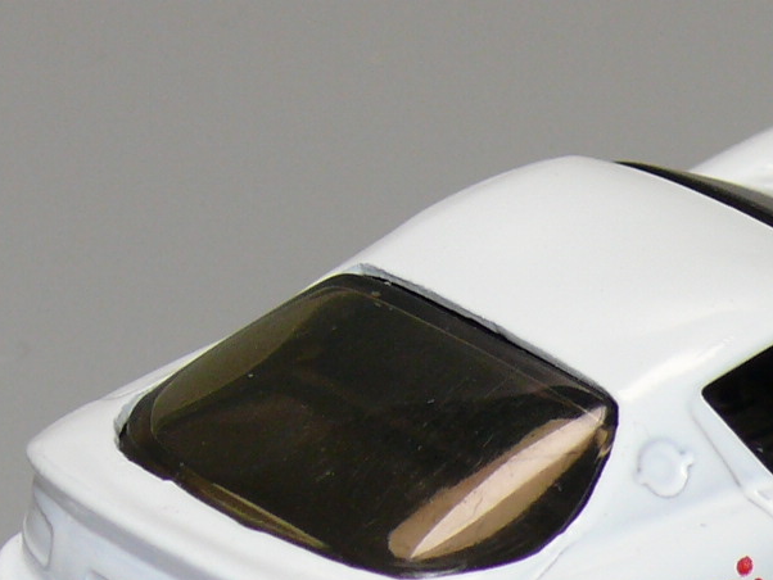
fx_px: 6054
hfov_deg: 7.3
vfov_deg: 5.5
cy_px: 380
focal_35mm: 271
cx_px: 815
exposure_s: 1/30
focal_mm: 13.3
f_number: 4
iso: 100
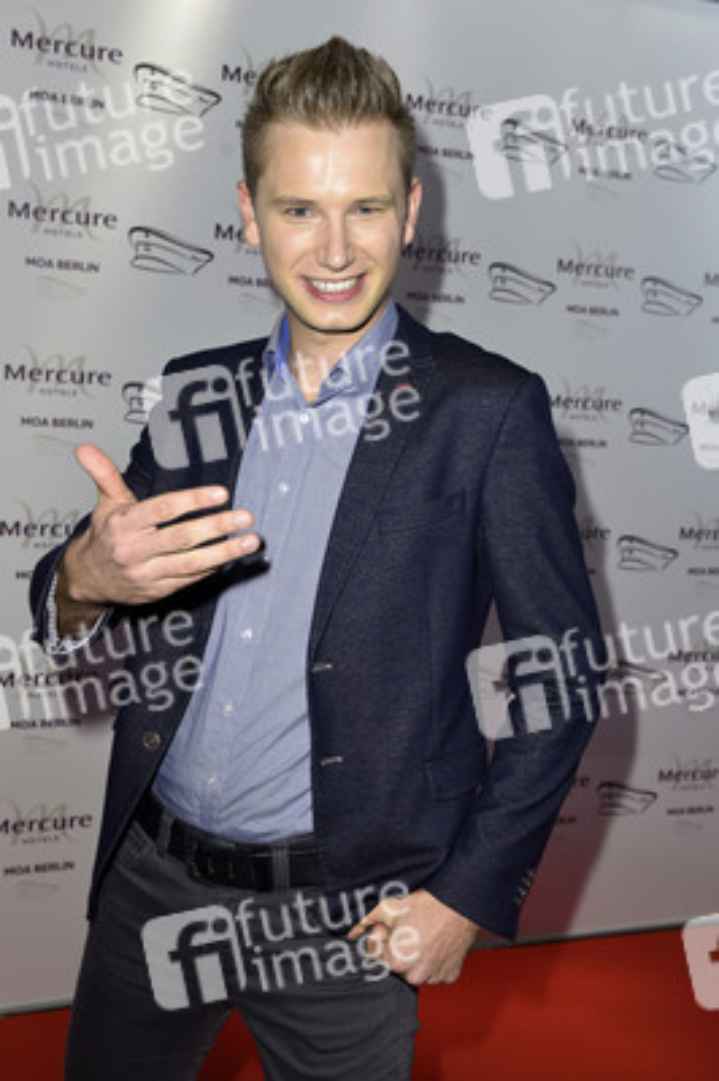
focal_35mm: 45
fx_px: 1350
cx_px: 360
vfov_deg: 43.6
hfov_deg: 29.8
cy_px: 540
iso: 640
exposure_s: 1/160
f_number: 5.6
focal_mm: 45
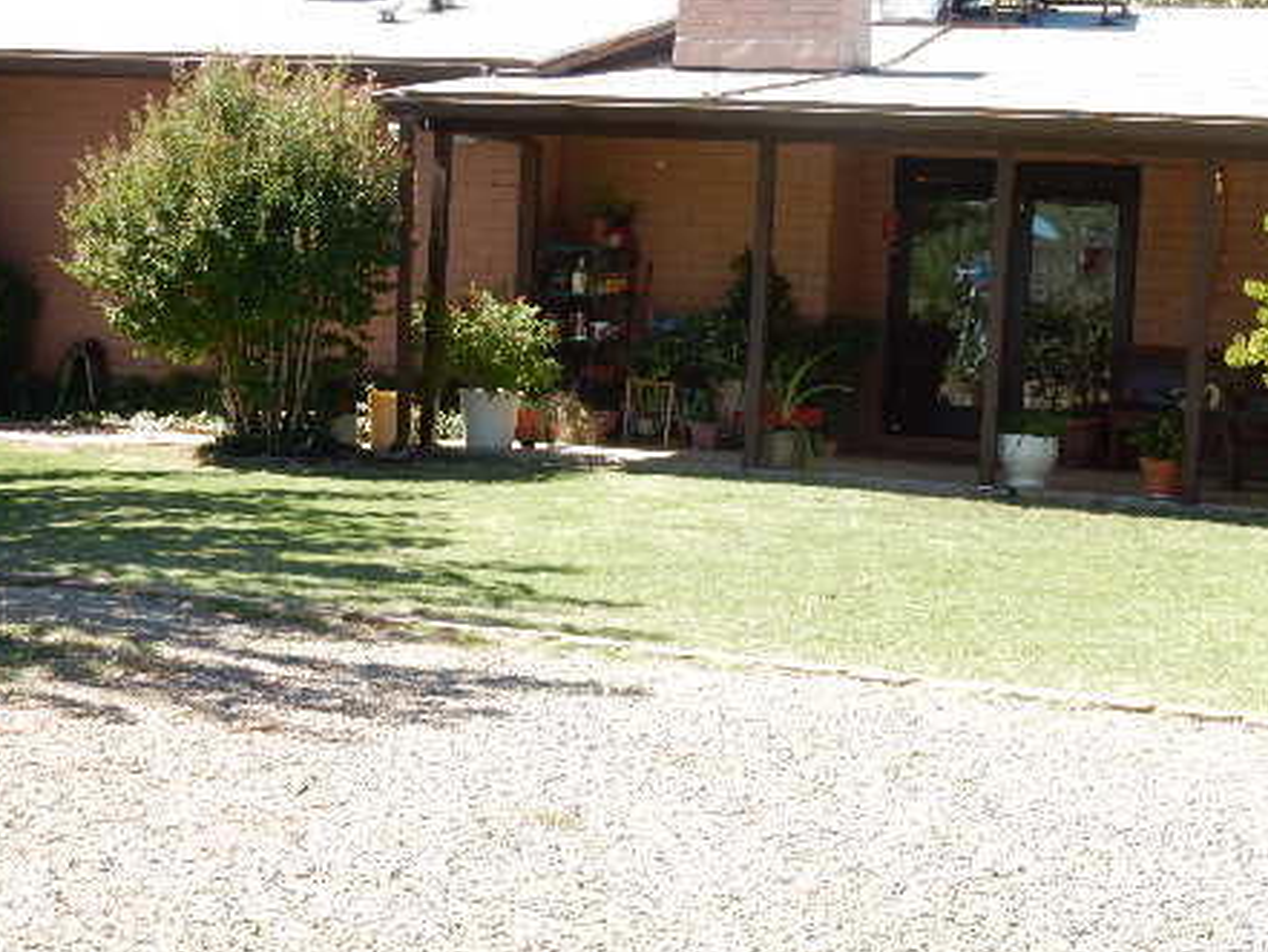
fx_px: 2711
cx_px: 791
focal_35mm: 74
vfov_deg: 19.9
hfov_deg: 26.2
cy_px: 457
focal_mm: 9
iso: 125
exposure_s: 1/250
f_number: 4.5
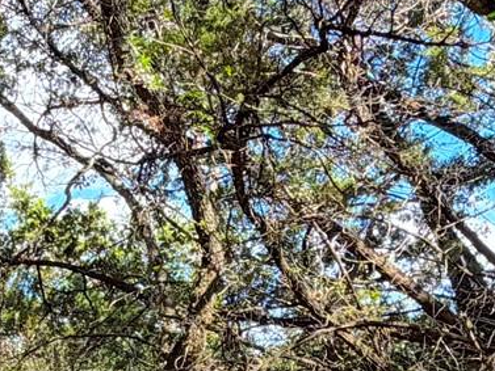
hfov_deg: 25.4
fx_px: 1087
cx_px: 143
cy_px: 420
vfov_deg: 18.6
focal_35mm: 76
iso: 40
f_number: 2.2
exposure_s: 1/178
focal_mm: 2.22
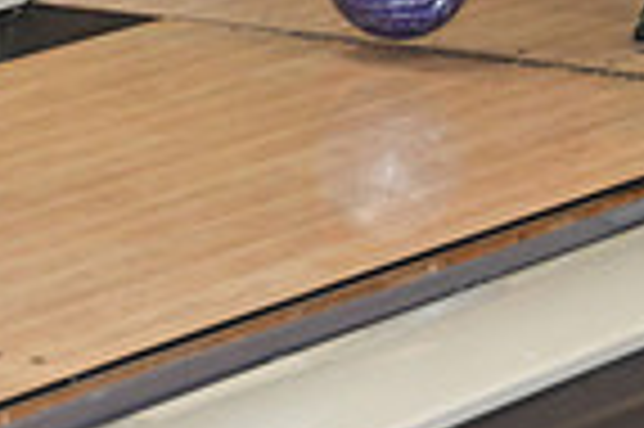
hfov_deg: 5.4
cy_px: -478
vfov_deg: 3.6
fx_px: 6754
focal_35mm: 378
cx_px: 617
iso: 4000
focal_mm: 80
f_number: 5
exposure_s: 1/200
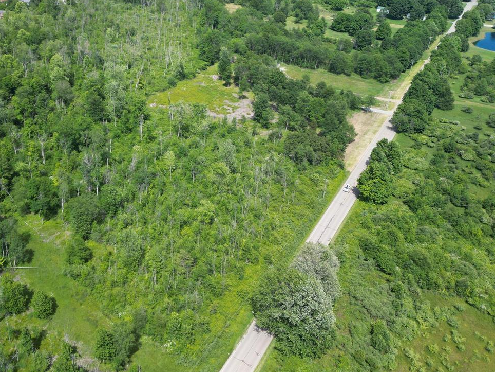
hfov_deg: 52.5
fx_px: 486
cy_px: 127
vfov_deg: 41.3
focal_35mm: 34
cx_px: 151
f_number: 1.7
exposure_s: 1/1250
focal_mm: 6.72
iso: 200
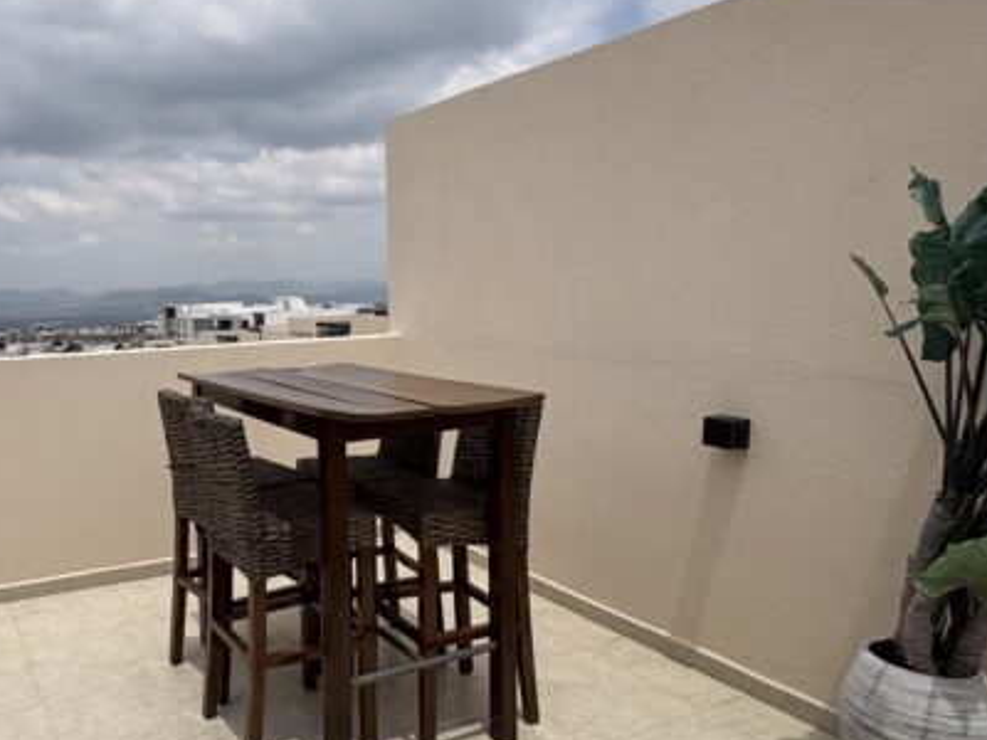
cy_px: 350
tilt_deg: -3.5
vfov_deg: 49.7
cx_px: 237
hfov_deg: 59.7
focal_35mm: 28
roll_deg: +2.7
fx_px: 798
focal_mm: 2.22
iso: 50
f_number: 2.2
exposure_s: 1/3906
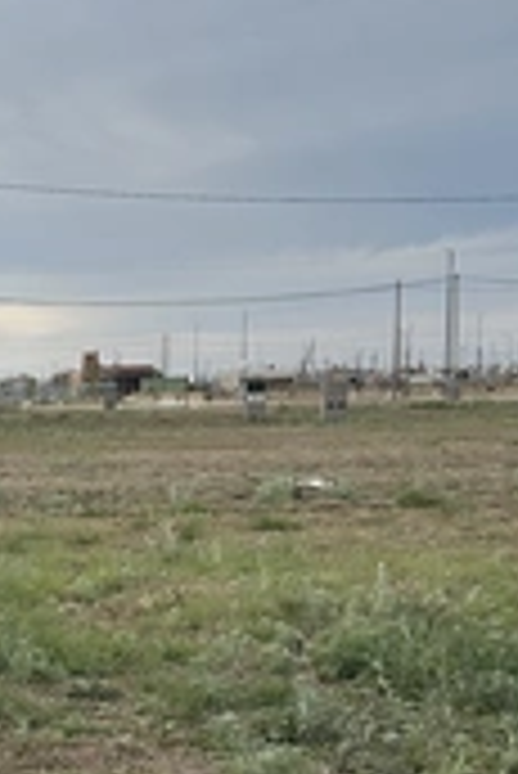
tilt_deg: -10.1
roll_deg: +0.8
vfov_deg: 22.7
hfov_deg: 15.0
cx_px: -149
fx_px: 1874
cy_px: 724
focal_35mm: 87
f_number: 1.78
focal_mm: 6.86
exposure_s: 1/3356
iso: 80
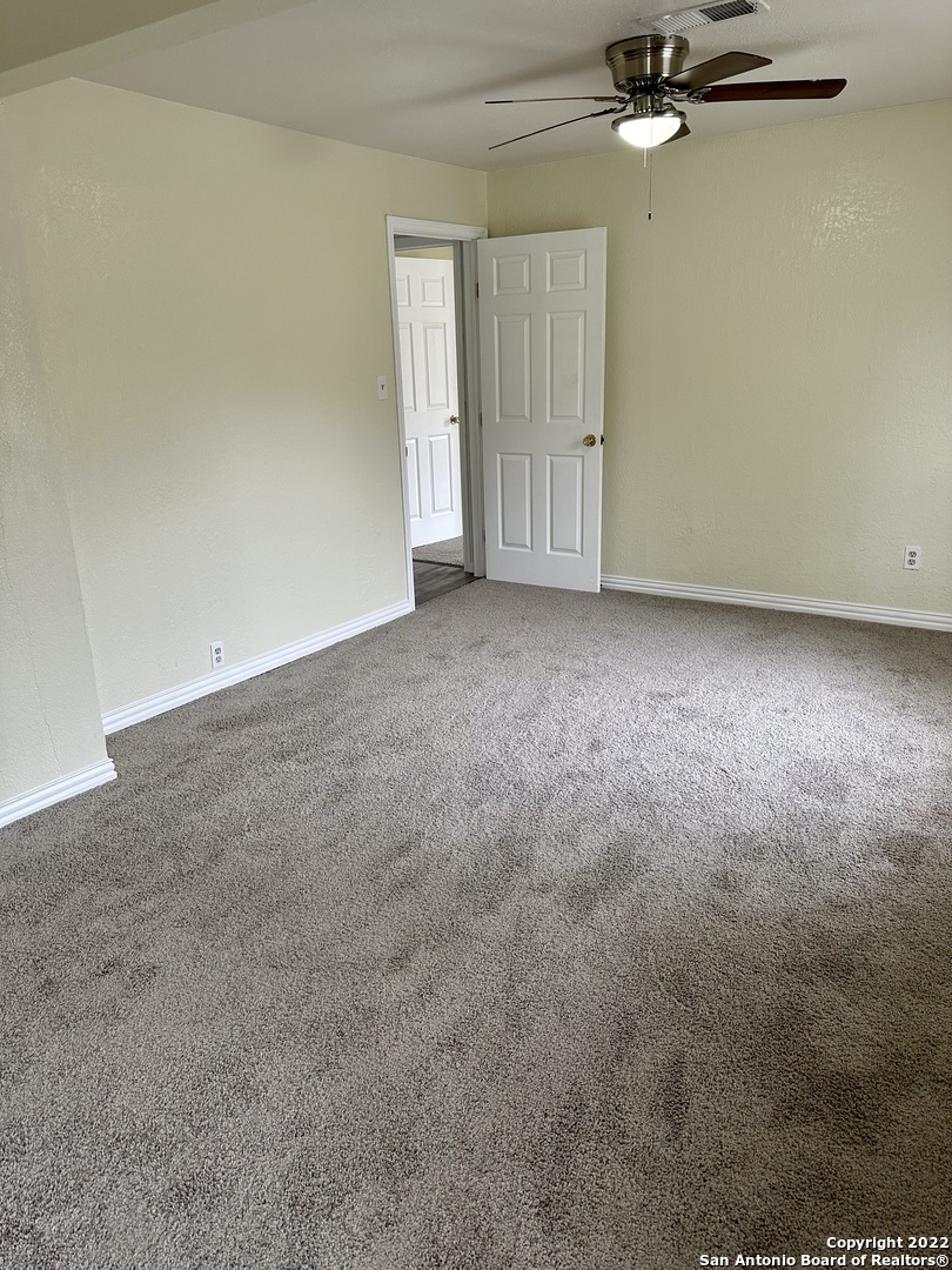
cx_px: 476
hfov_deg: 56.8
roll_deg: +2.1
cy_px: 635
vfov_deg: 71.6
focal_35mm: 24
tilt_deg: -17.6
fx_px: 880
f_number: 1.78
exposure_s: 1/60
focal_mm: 6.86
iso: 125
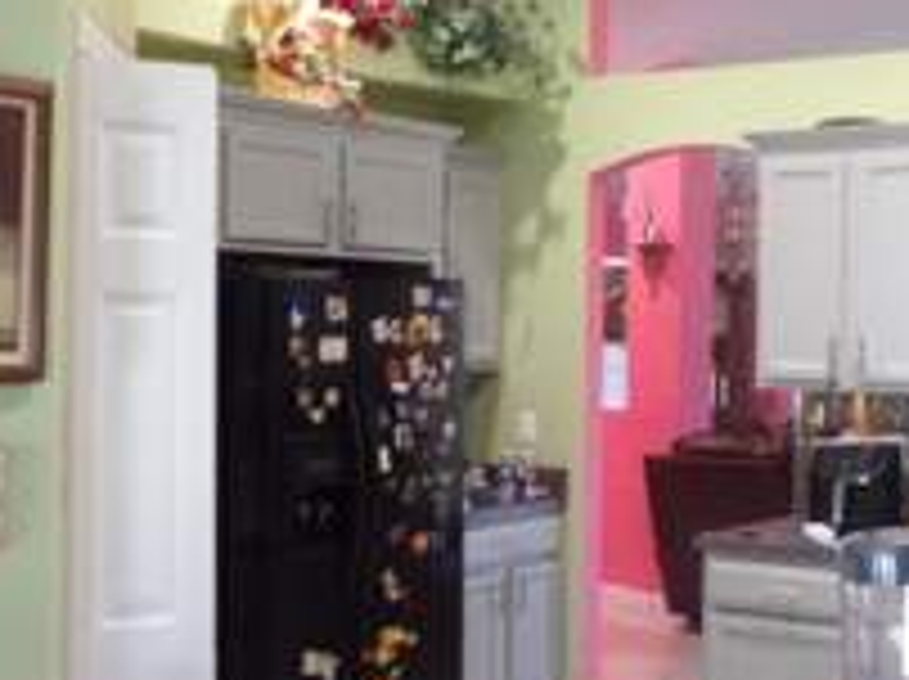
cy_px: 331
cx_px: 788
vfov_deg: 25.6
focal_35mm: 57
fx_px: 1495
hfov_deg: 32.4
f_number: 3.2
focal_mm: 4.3
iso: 712
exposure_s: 1/17
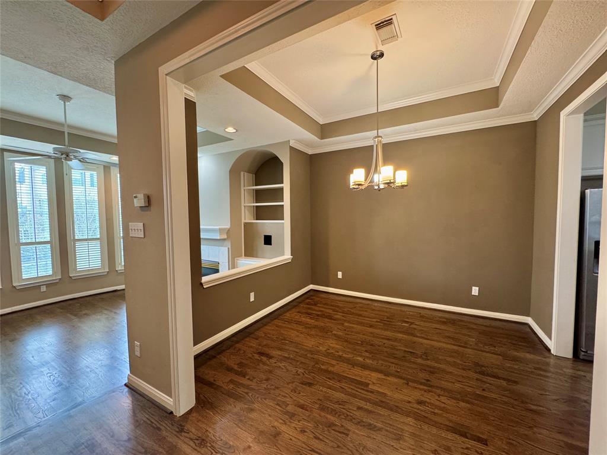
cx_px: 304
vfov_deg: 85.7
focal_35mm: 14
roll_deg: +0.3
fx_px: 245
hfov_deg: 102.1
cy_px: 228
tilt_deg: -2.8
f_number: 2.2
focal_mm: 2.22
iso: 320
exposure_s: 1/60
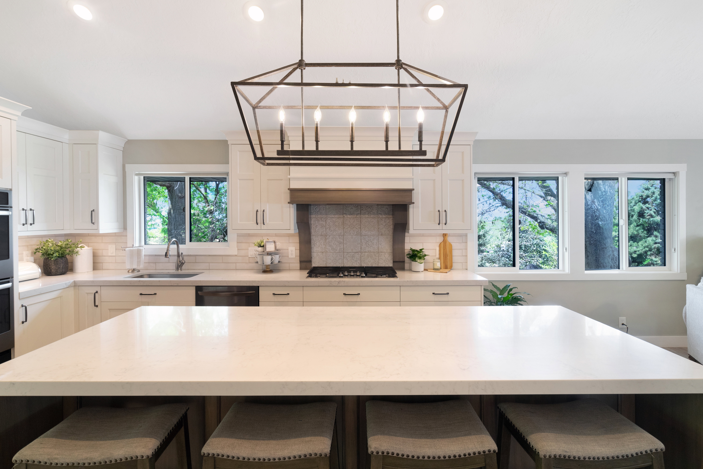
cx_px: 352
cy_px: 234
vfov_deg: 73.8
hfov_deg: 96.7
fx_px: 312
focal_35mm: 16
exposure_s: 1/4
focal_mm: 16
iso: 800
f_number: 9
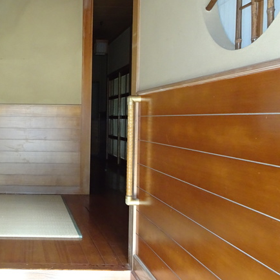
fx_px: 403
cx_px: 24
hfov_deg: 35.9
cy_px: 125
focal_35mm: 44
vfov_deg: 38.3
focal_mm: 4.1
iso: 500
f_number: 3.5
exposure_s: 1/30
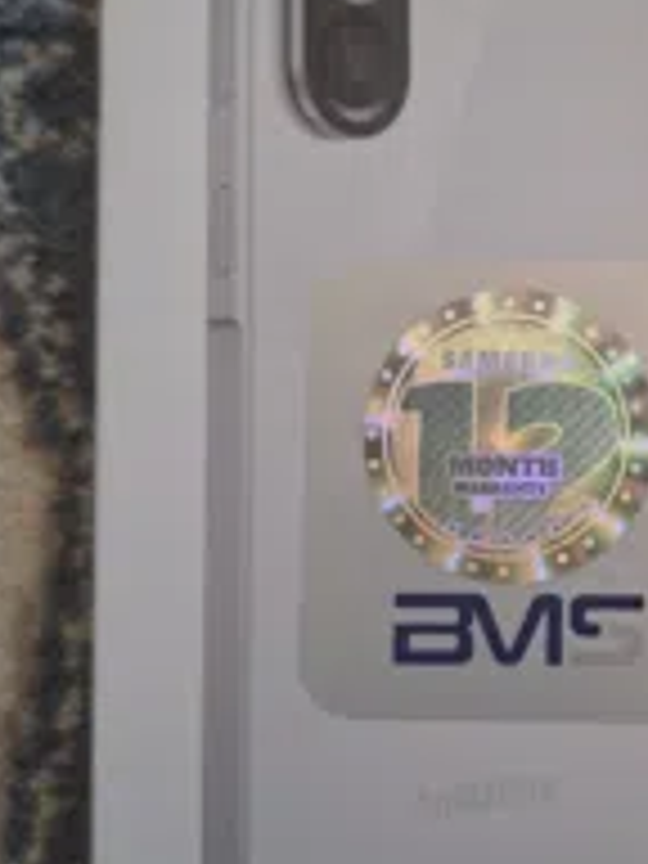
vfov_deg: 39.7
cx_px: 590
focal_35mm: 48
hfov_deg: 29.0
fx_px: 1198
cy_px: 423
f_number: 1.8
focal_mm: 5.54
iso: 250
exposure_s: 1/33
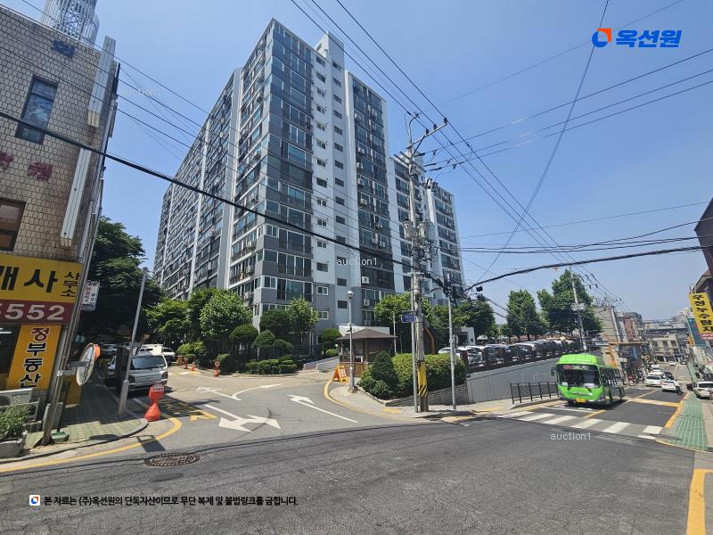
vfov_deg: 89.9
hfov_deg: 106.2
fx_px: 268
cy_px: 268
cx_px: 356
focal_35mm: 13
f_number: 2.2
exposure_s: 1/2228
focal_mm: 2.2
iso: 50
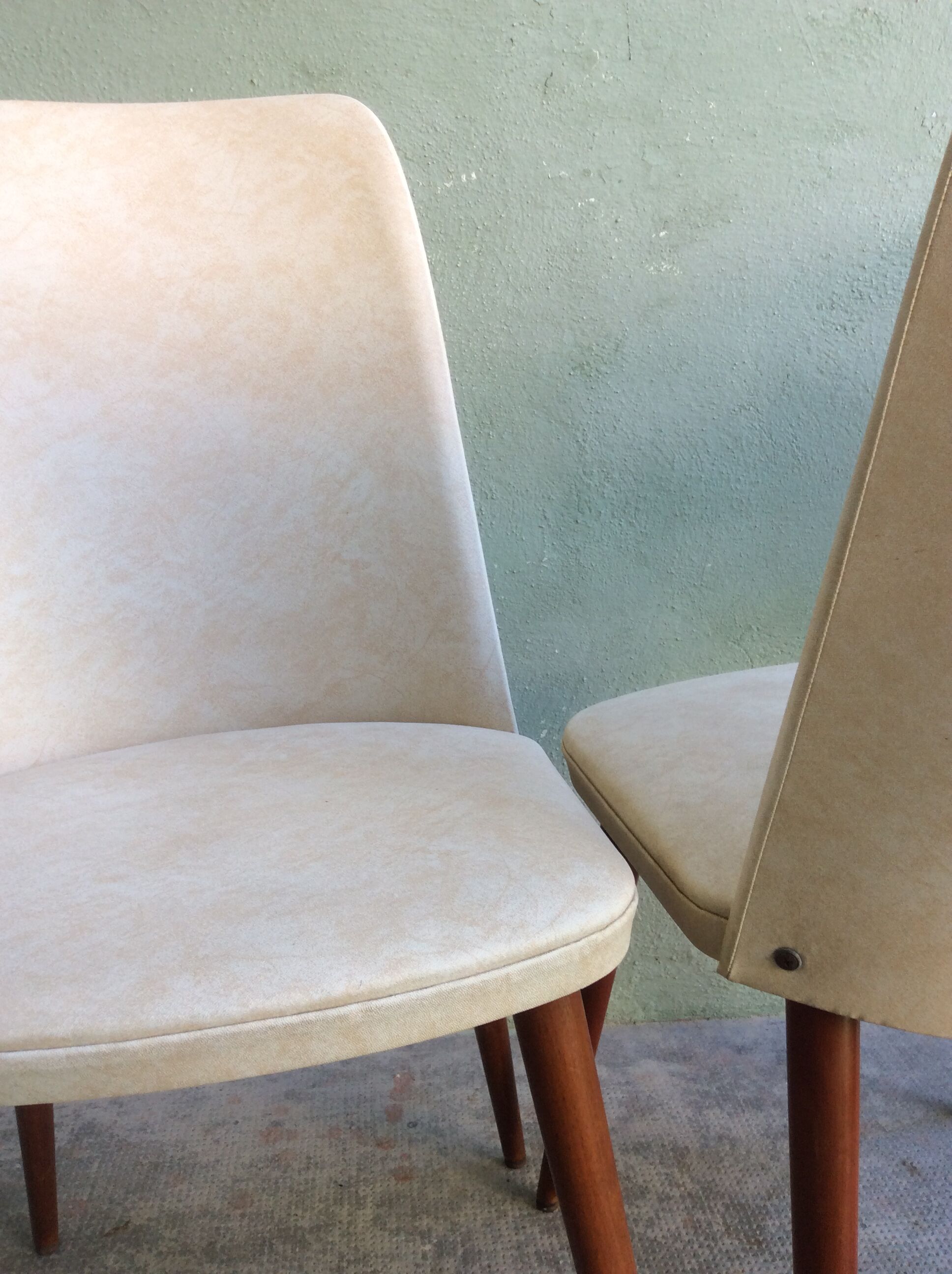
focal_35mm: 32
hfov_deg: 44.1
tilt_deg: -13.2
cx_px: 476
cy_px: 637
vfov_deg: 56.9
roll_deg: +2.3
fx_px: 1177
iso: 32
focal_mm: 3.3
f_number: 2.4
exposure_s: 1/33
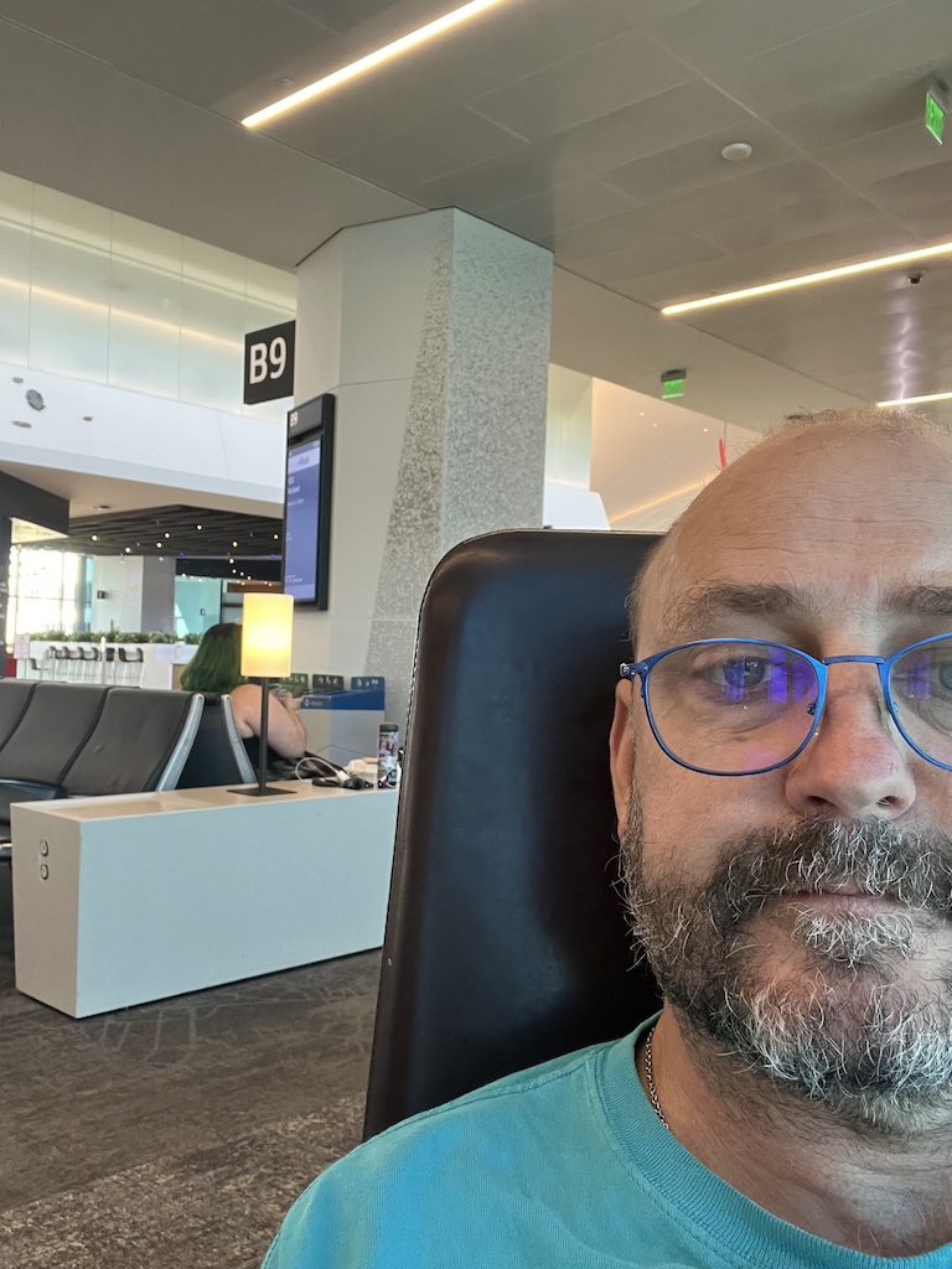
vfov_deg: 60.0
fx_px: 1100
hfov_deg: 46.8
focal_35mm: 30
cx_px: 476
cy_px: 634
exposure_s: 1/60
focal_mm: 2.71
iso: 320
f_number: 2.2
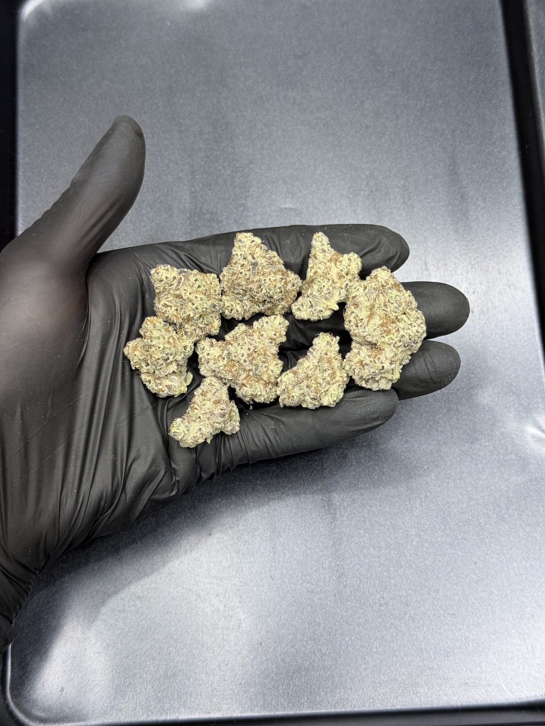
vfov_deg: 39.7
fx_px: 1008
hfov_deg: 30.3
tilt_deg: -74.6
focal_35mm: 48
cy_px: 363
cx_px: 272
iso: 125
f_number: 1.78
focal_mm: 6.76
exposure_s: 1/50
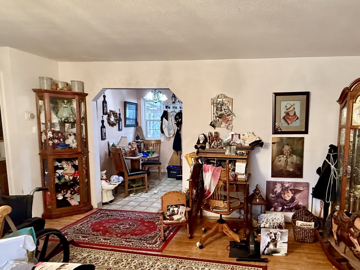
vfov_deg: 58.7
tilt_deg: -5.4
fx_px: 239
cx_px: 229
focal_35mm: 23
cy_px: 150
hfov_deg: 72.5
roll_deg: -1.5
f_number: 2.2
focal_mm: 2.22
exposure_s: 1/60
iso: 640
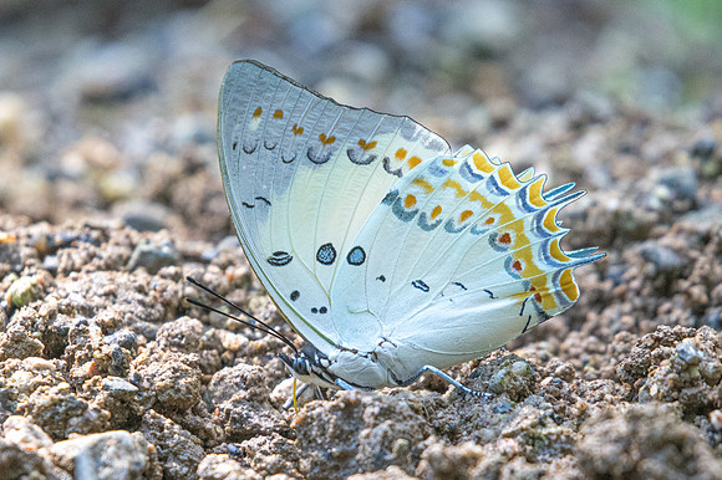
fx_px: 16324
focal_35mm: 814
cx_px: 361
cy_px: 242
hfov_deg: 2.5
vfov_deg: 1.7
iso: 1000
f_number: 6.3
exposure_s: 1/640
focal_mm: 400
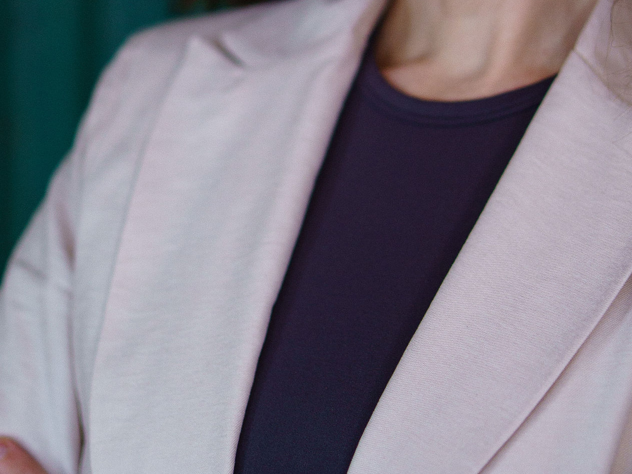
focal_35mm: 137
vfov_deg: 10.8
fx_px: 2501
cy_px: 31
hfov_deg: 14.4
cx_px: 272
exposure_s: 1/200
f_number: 1.4
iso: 500
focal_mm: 50
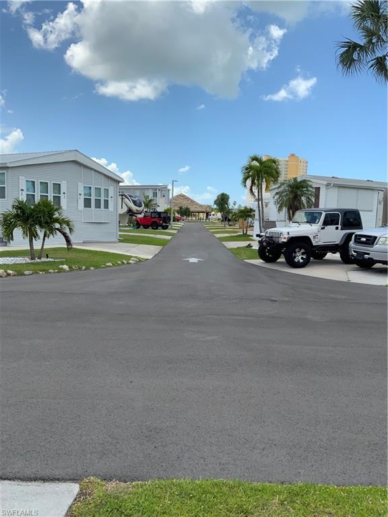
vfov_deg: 61.7
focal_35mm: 29
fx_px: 433
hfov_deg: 48.2
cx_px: 194
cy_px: 258
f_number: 1.8
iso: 20
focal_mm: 3
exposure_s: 1/1984
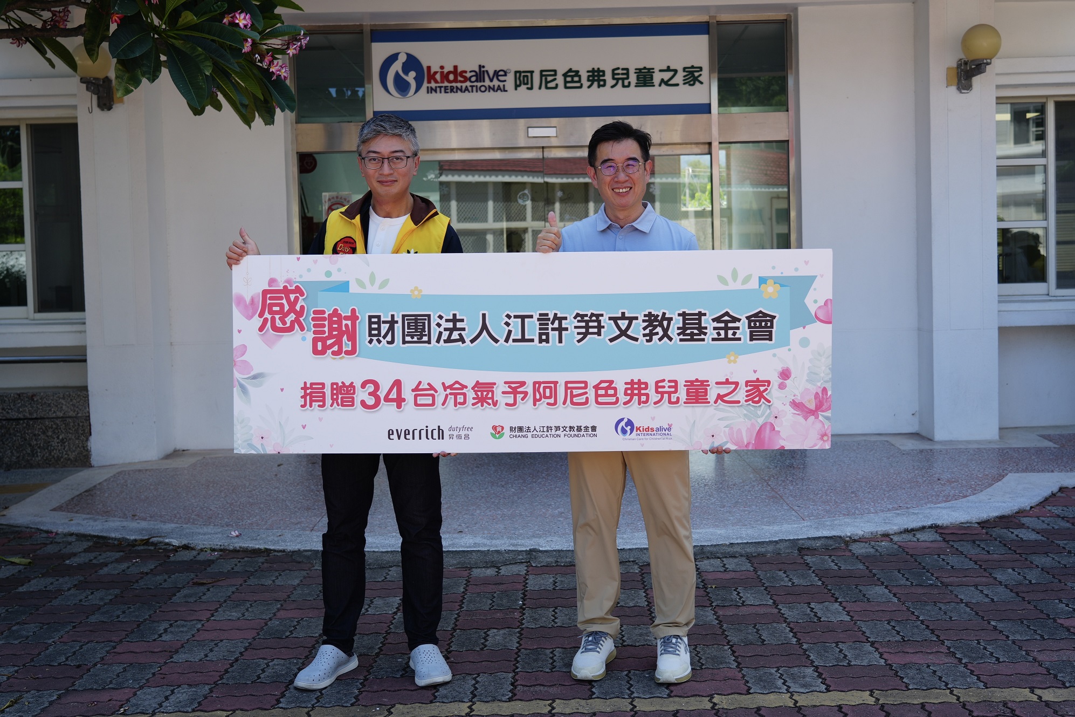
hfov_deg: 55.8
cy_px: 358
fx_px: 1015
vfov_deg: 38.9
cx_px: 538
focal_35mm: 34
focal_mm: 34
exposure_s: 1/250
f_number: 4
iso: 64
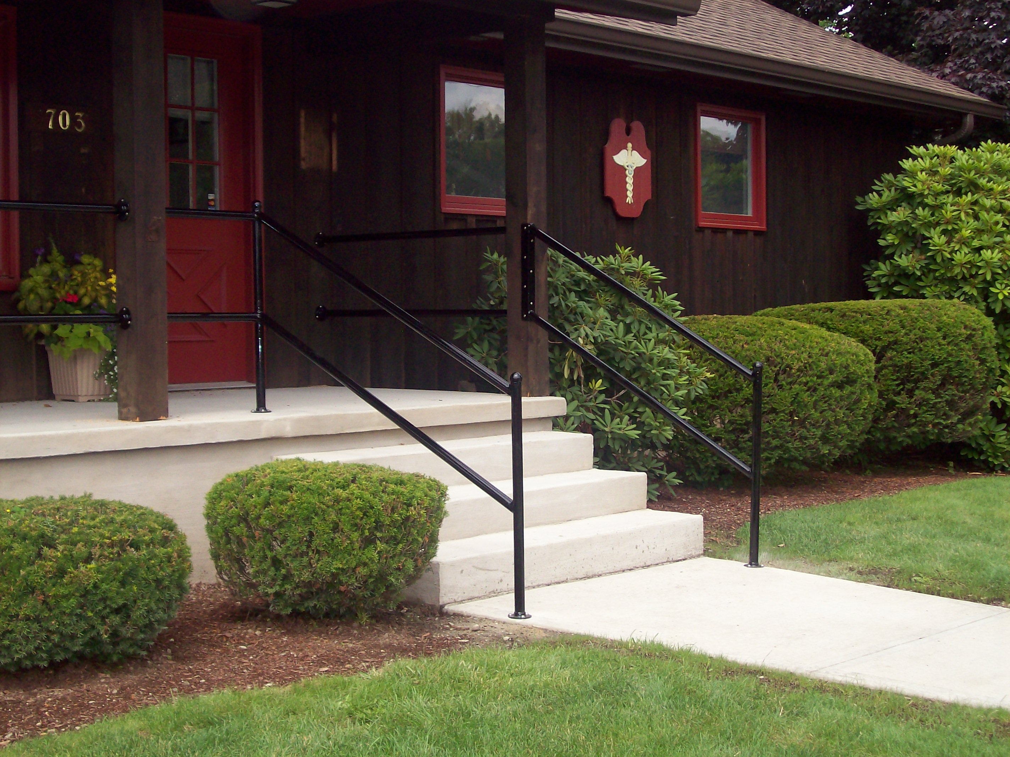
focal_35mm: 56
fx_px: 1633
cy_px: 378
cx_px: 505
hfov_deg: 34.4
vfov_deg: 26.1
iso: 80
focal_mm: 9.4
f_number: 3.4
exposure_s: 1/644
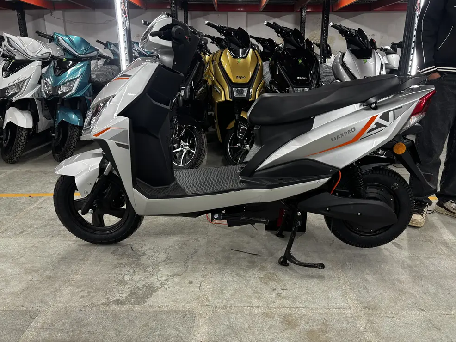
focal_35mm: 27
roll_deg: +0.0
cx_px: 234
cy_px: 165
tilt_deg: -15.7
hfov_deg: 65.3
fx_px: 356
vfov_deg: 51.4
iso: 125
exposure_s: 1/50
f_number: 1.6
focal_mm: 5.96
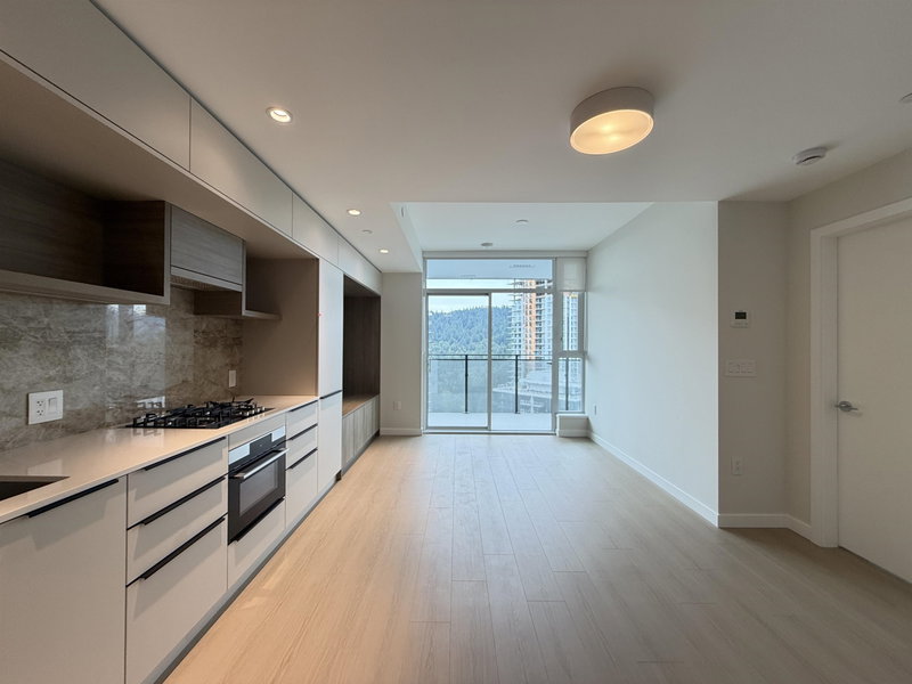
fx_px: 369
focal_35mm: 14
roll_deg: -0.9
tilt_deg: +0.5
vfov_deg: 85.7
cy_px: 342
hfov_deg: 102.1
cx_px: 456
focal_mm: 2.22
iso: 125
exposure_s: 1/120
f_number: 2.2
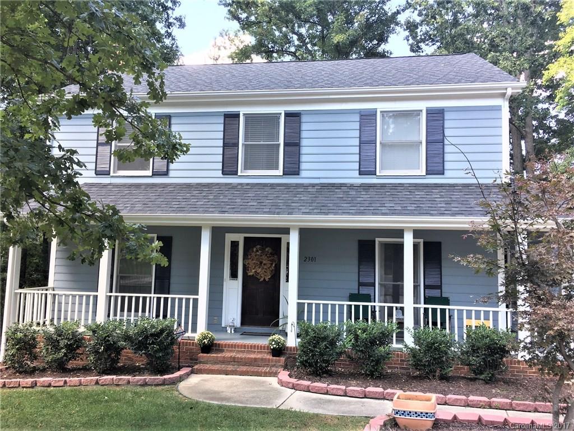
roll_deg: -1.2
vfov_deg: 48.2
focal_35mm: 29
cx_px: 287
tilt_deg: +5.6
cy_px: 216
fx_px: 481
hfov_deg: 61.7
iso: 25
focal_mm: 4.15
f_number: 2.2
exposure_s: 1/120
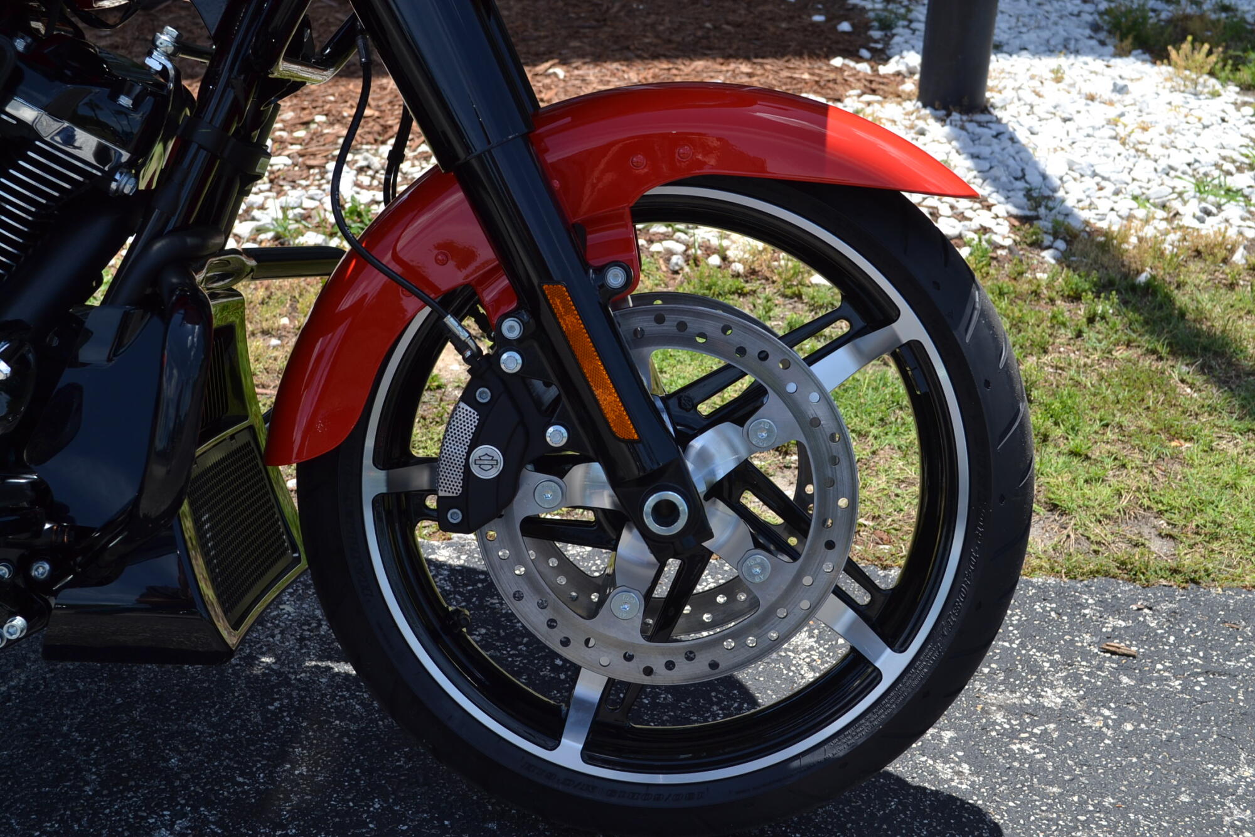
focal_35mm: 51
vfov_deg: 26.5
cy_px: 418
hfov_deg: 38.9
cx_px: 628
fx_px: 1778
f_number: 7.1
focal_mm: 34
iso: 100
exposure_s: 1/200
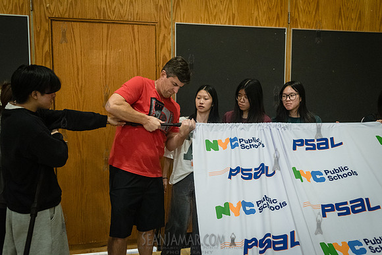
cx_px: 191
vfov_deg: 37.9
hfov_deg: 54.4
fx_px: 371
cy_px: 128
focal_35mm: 35
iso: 8000
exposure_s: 1/500
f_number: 3.5
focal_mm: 35
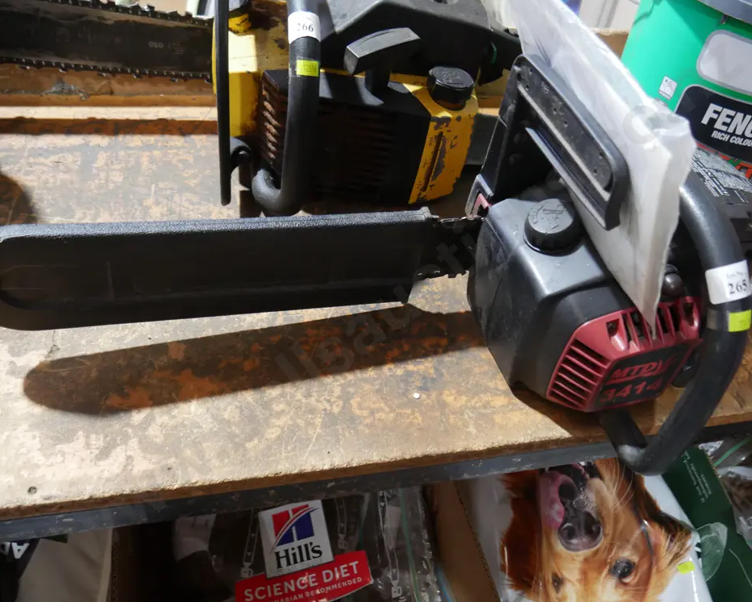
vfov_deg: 48.5
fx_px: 668
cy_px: 303
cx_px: 403
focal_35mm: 30
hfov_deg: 58.7
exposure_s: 1/60
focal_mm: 14
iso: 1250
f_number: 3.5
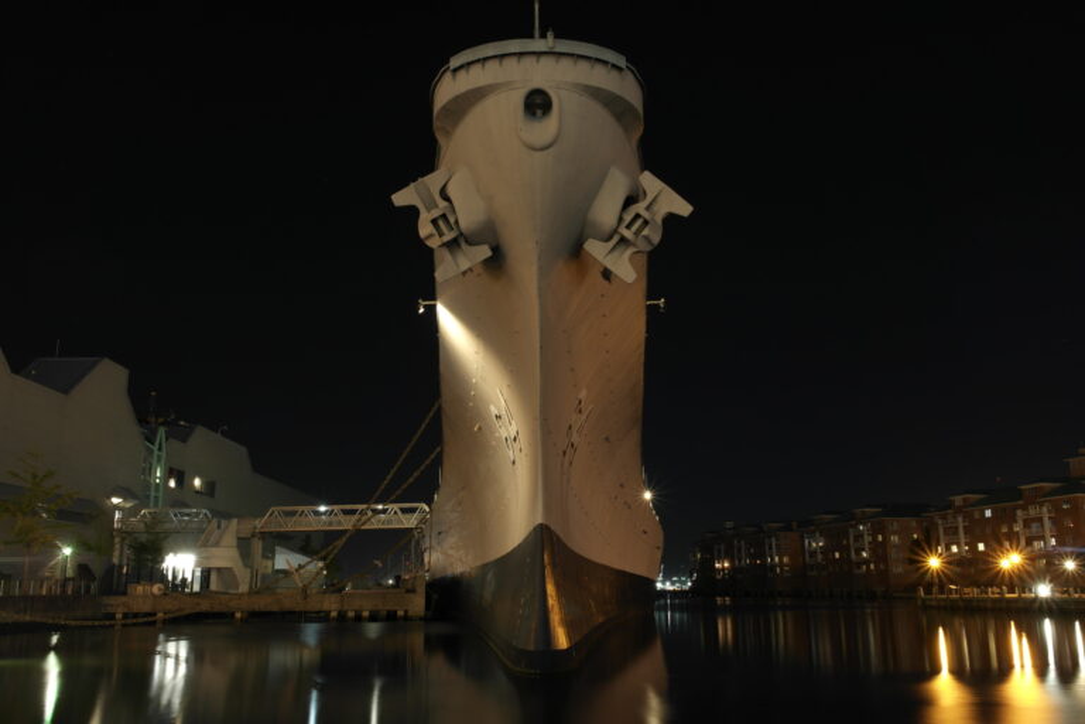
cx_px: 542
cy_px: 362
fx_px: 904
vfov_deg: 43.6
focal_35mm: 30
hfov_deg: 61.9
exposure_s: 30
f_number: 14
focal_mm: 20
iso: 100
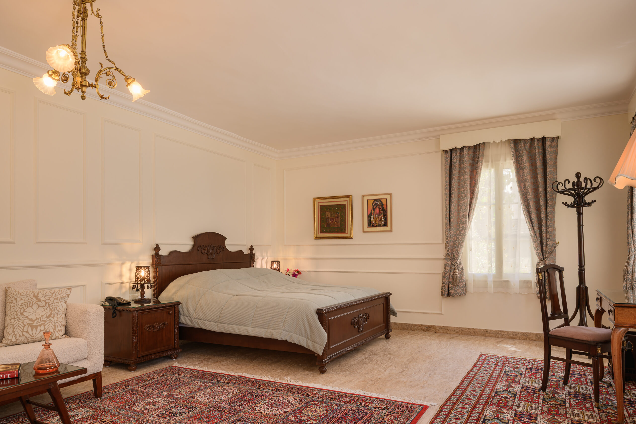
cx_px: 318
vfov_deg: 53.1
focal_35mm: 24
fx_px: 424
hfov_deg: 73.8
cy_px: 212
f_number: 11
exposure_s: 2
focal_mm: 24
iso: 200
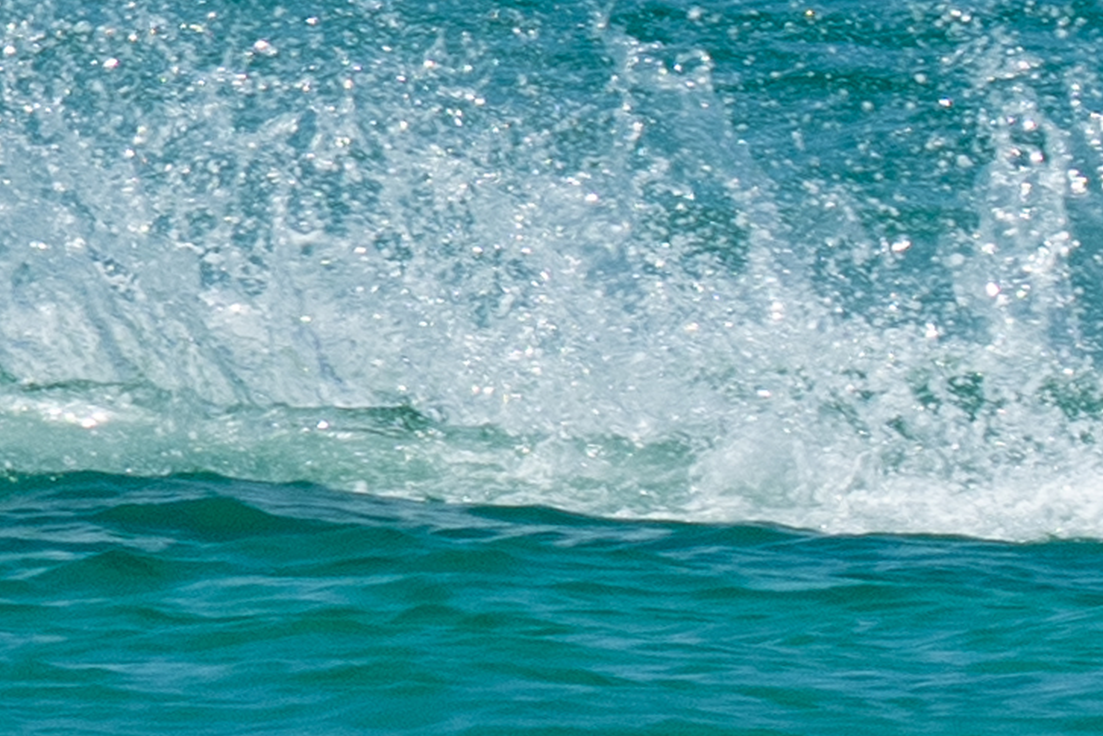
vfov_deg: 0.5
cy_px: 17
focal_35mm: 2756
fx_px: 84452
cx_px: -1021
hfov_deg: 0.7
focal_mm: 240
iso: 100
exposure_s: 1/1000
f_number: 7.1
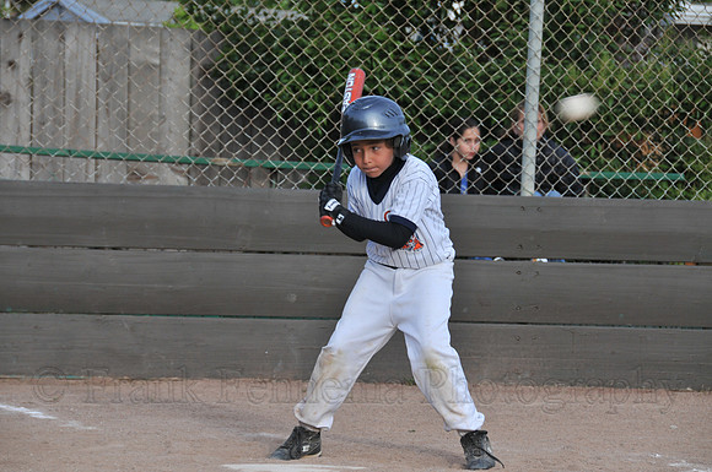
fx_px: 3555
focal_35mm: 180
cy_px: 236
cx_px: 356
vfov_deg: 7.6
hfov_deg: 11.4
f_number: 8
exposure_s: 1/250
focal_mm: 120
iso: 200
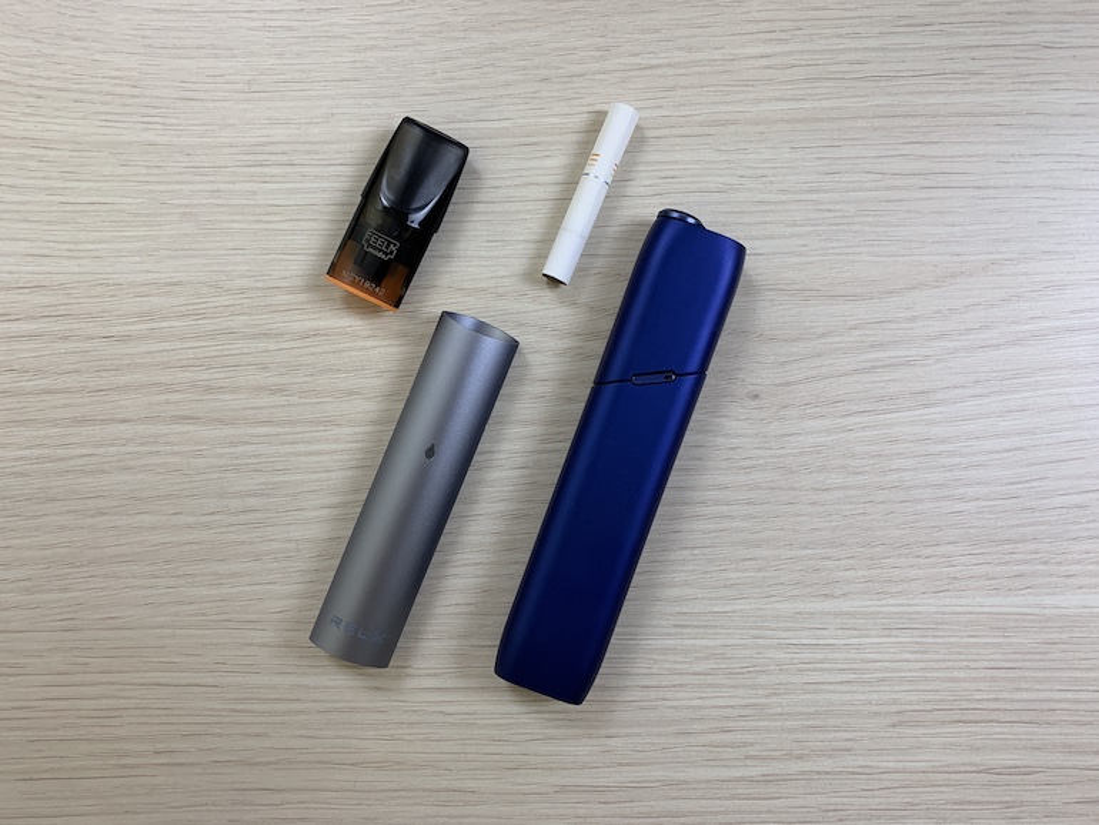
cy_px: 412
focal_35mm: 26
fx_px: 826
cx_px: 550
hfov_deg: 67.3
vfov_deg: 53.1
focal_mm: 4.25
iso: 64
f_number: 1.8
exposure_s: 1/121
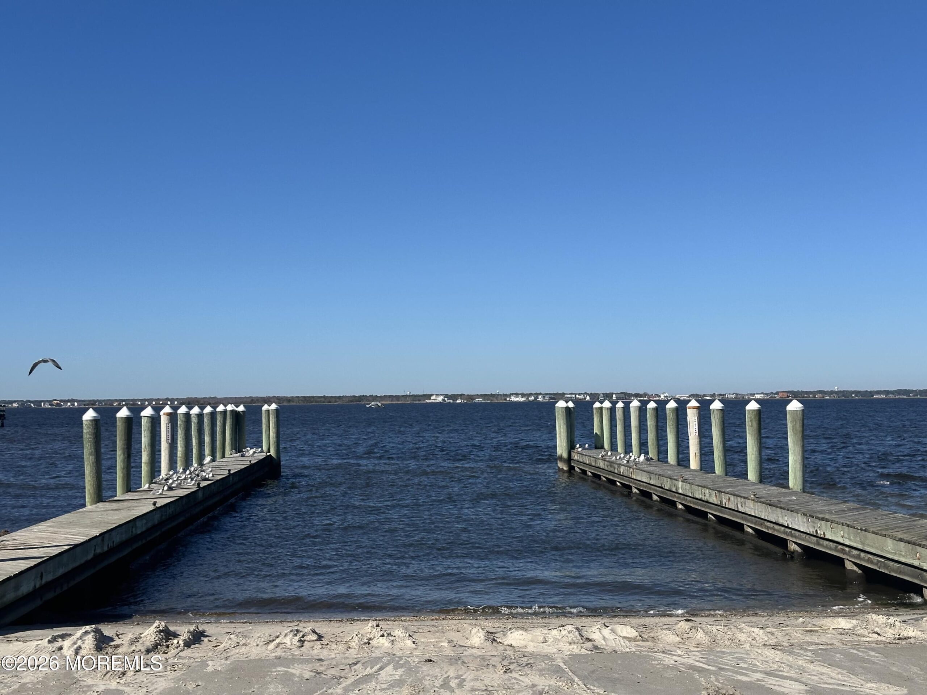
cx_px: 464
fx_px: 1285
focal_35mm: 48
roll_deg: +2.1
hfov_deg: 39.7
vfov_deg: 30.3
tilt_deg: +1.4
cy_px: 348
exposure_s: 1/5556
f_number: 1.78
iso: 64
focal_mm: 6.86
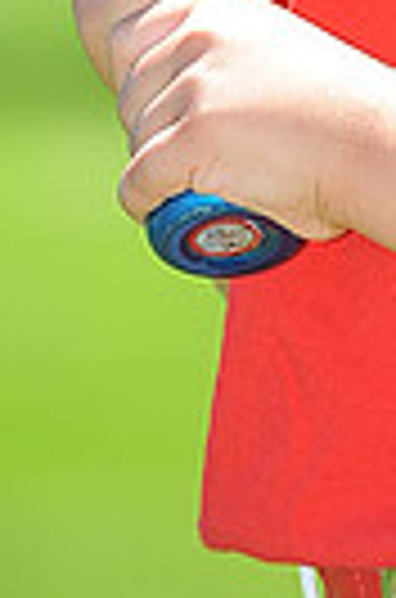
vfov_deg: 2.4
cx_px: 486
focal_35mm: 875
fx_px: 14512
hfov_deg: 1.6
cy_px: -697
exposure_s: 1/400
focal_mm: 200
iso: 200
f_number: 5.6
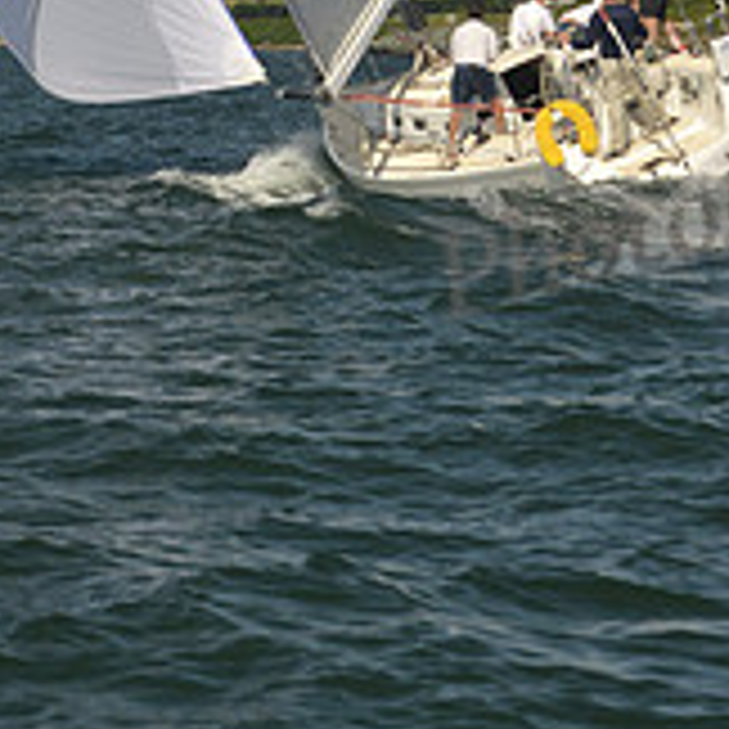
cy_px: -423
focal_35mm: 213
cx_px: 205
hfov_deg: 8.2
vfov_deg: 8.0
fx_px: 5075
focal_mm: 70
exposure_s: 1/1250
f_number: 6.3
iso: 400
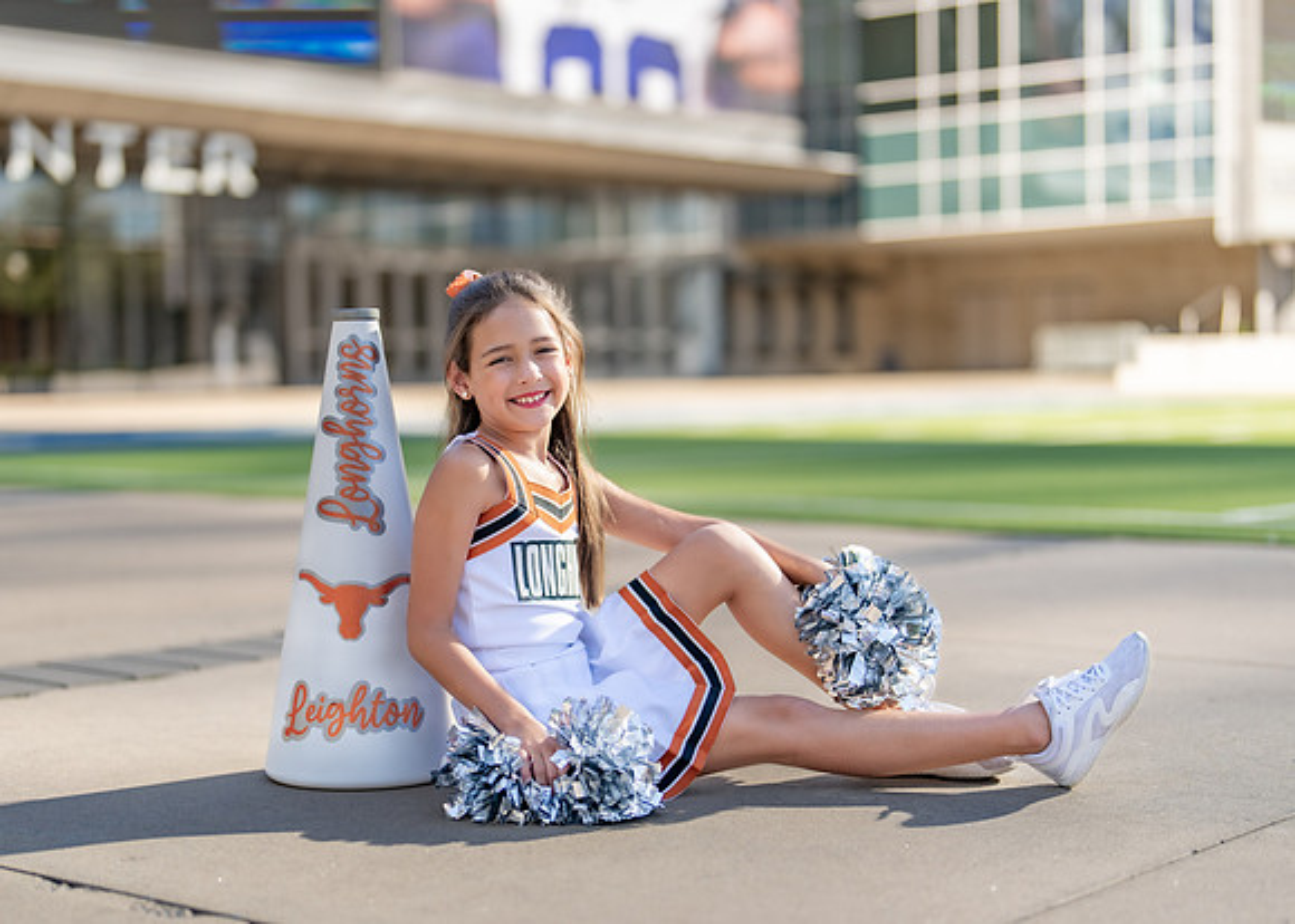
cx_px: 596
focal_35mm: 64
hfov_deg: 30.8
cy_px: 555
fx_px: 2348
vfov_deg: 22.2
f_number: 1.2
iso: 100
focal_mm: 50
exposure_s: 1/3200
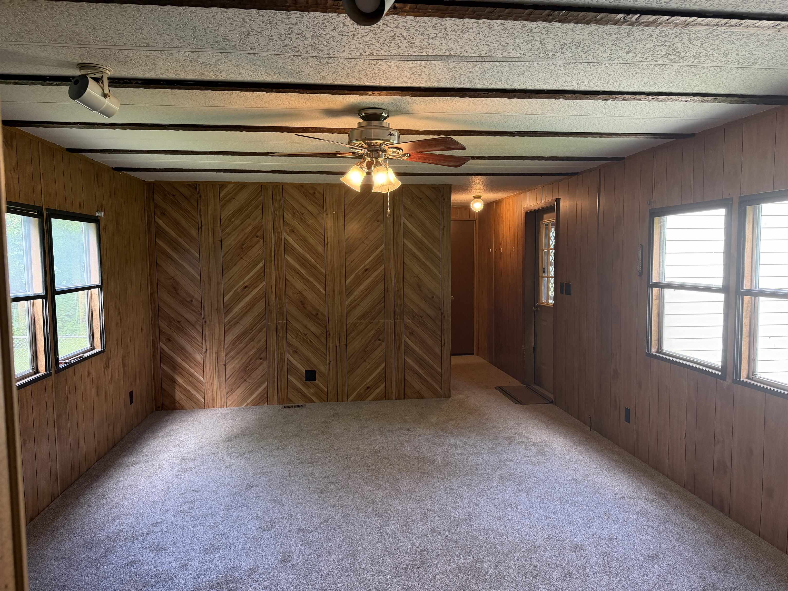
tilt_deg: -3.8
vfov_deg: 56.8
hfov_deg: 71.6
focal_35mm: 24
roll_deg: +0.5
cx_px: 394
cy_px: 296
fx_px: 546
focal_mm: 6.76
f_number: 1.78
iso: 200
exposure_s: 1/71
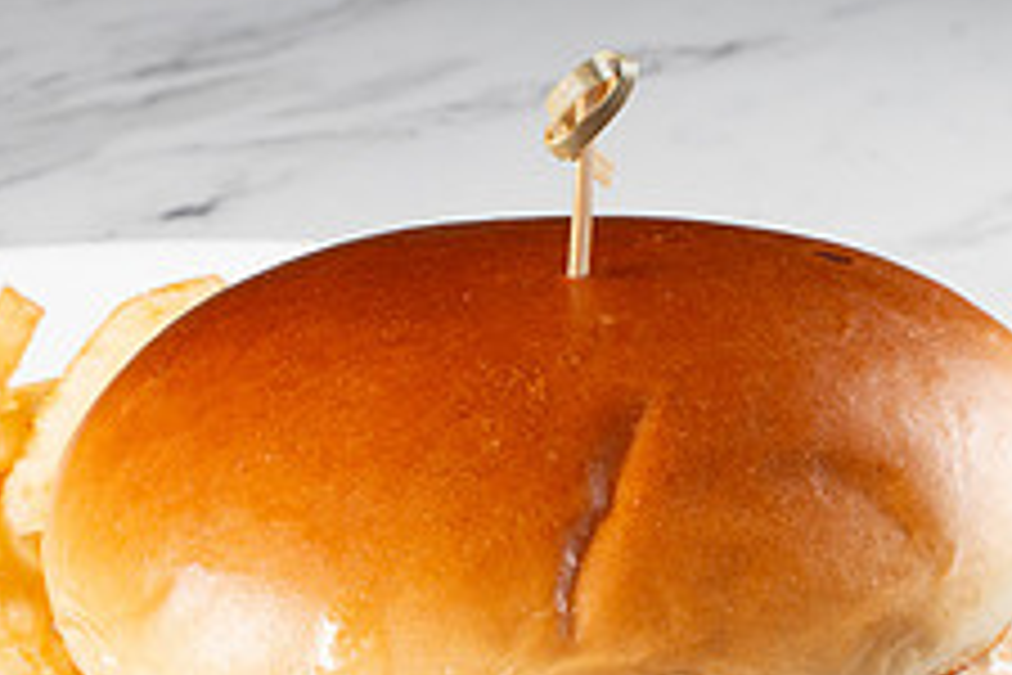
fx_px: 4975
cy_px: 708
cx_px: 364
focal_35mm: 177
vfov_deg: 7.7
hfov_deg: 11.6
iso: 100
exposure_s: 1/250
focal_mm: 50
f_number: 11
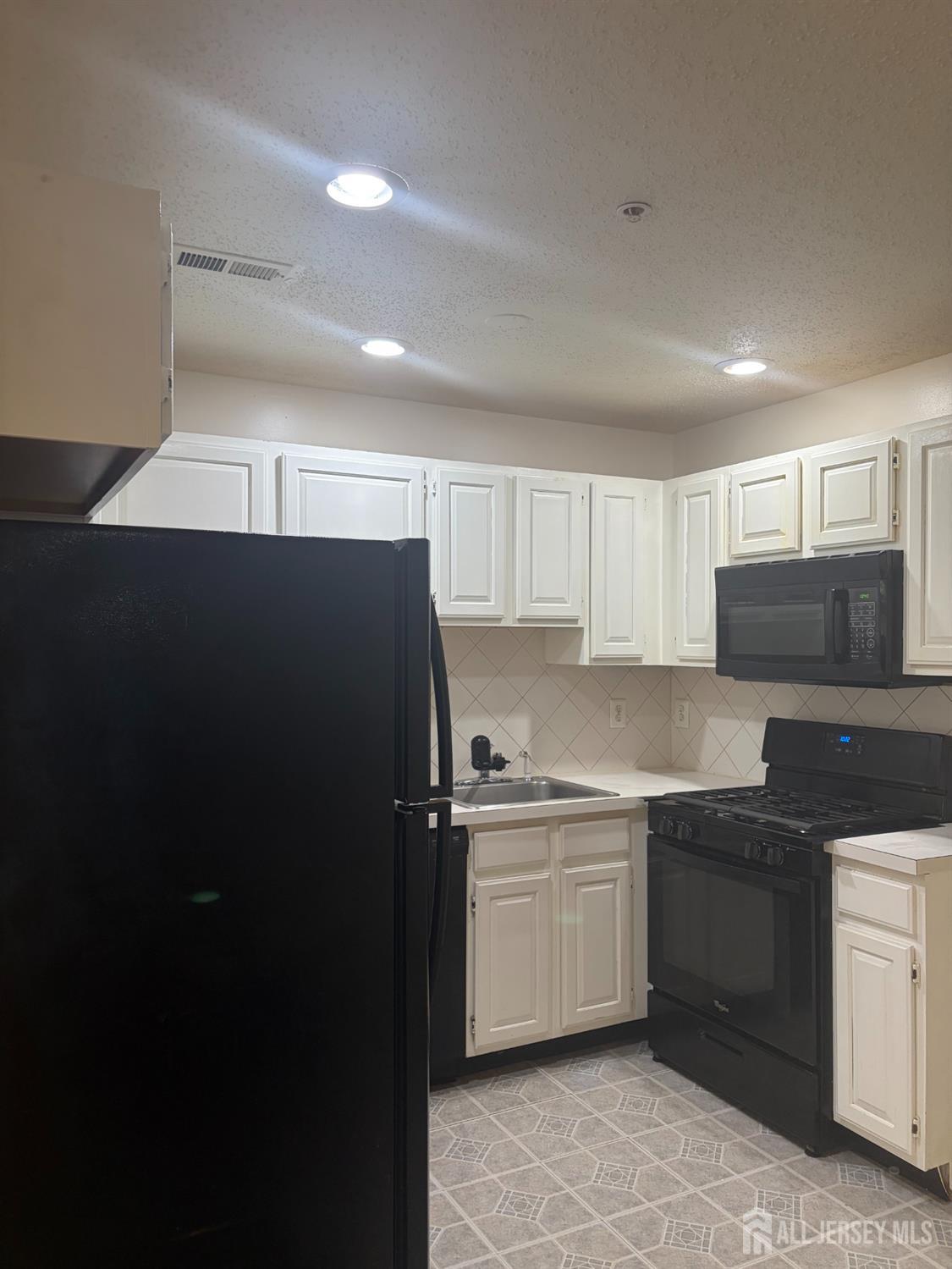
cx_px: 476
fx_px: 953
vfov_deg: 67.3
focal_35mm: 26
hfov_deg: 53.1
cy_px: 634
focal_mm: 5.96
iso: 125
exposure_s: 1/60
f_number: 1.6
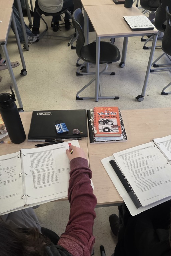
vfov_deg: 58.7
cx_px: 99
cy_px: 128
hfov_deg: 41.0
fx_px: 228
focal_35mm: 32
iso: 320
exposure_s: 1/60
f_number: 1.8
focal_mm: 5.4
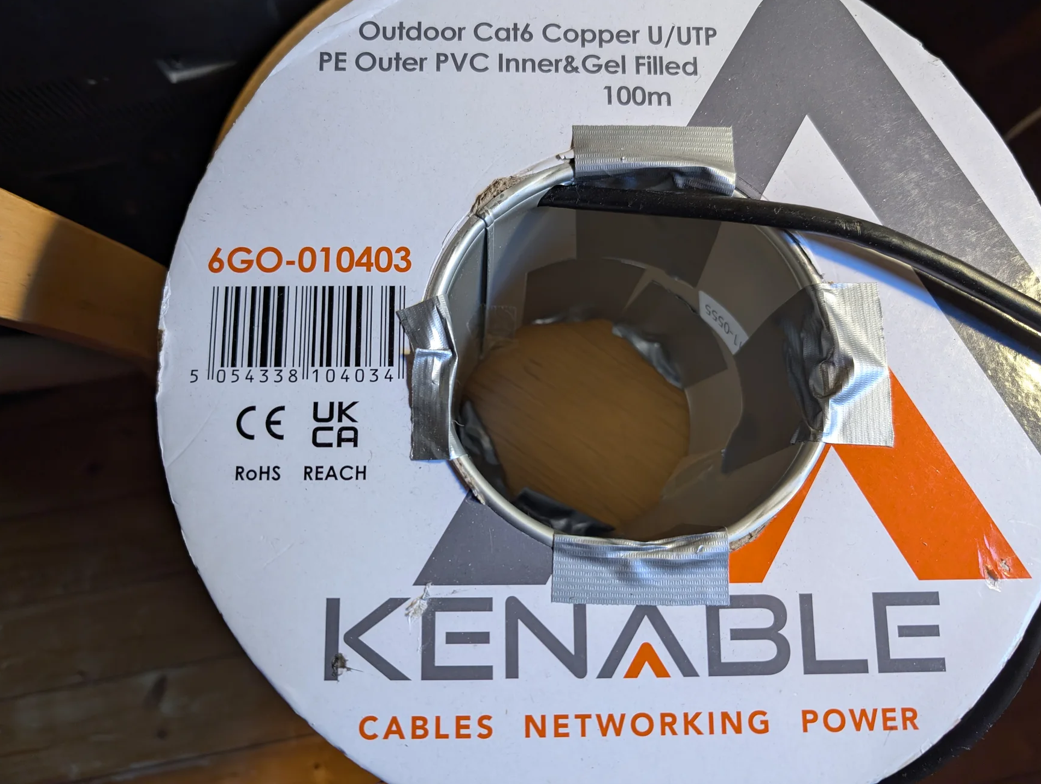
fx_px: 753
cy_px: 377
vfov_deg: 55.0
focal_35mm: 25
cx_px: 515
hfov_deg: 69.3
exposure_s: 1/75.7
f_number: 1.68
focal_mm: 6.9
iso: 150
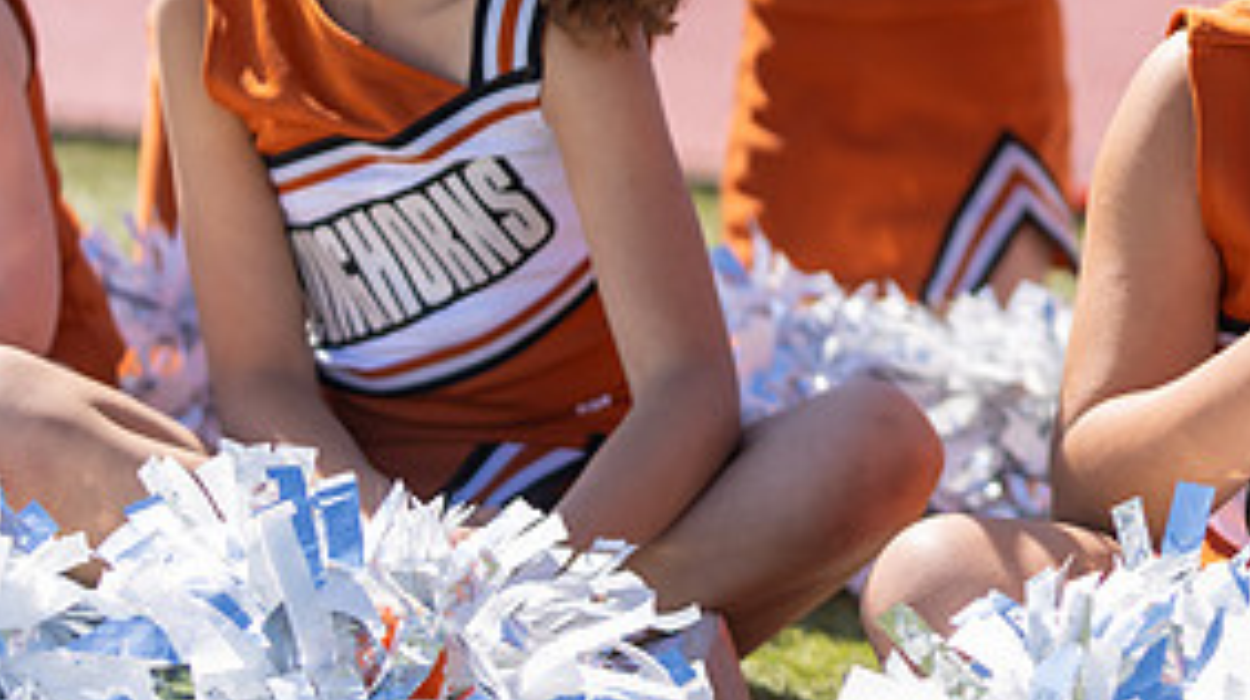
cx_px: 1281
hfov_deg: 14.0
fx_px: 5000
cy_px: -73
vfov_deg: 8.0
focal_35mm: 151
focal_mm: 70
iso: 100
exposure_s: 1/1250
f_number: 2.8
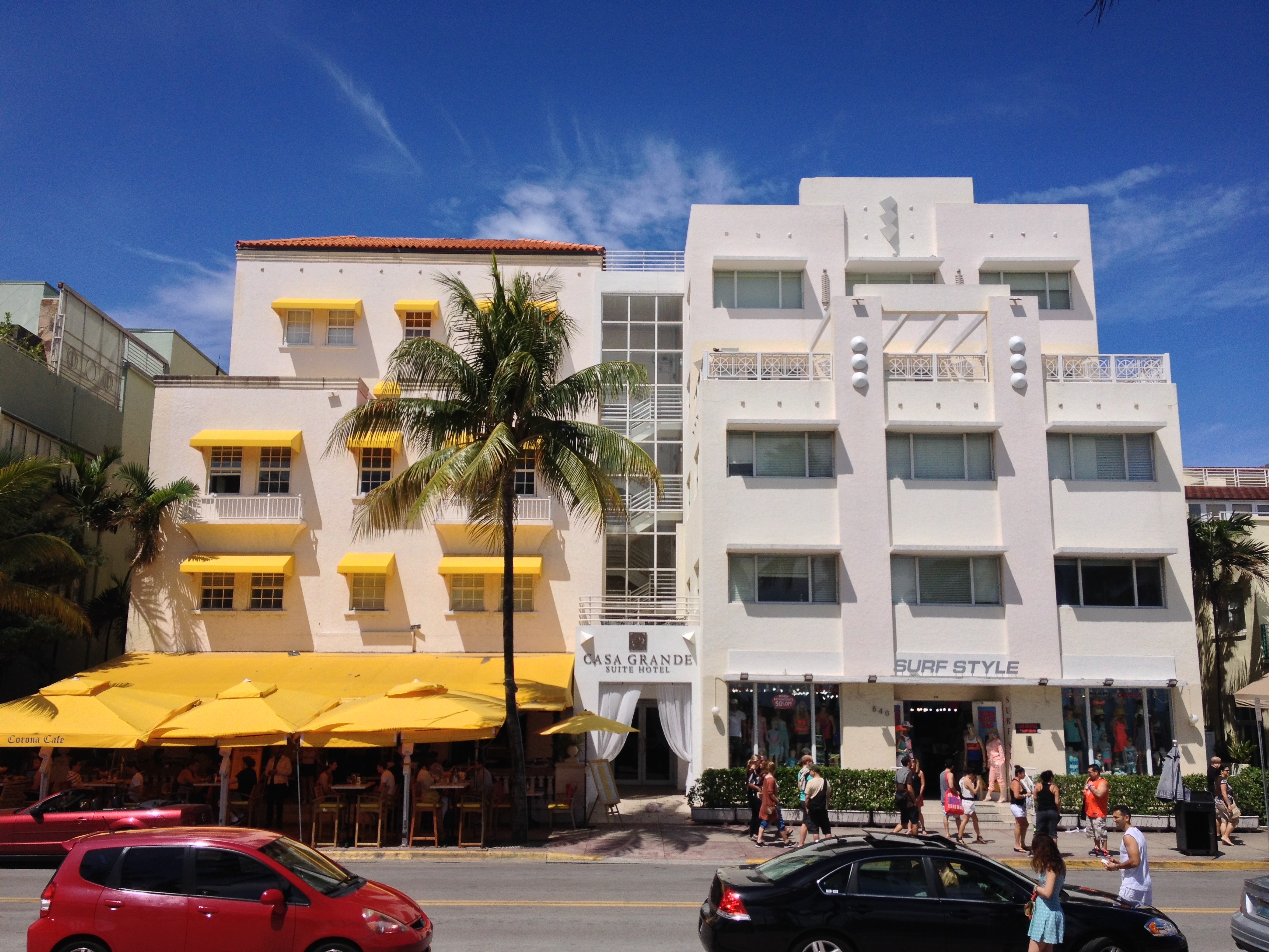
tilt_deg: +8.0
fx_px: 1283
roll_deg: +0.2
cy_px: 476
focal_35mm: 35
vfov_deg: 40.7
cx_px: 634
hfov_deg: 52.6
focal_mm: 4.28
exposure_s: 1/3460
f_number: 2.4
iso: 50
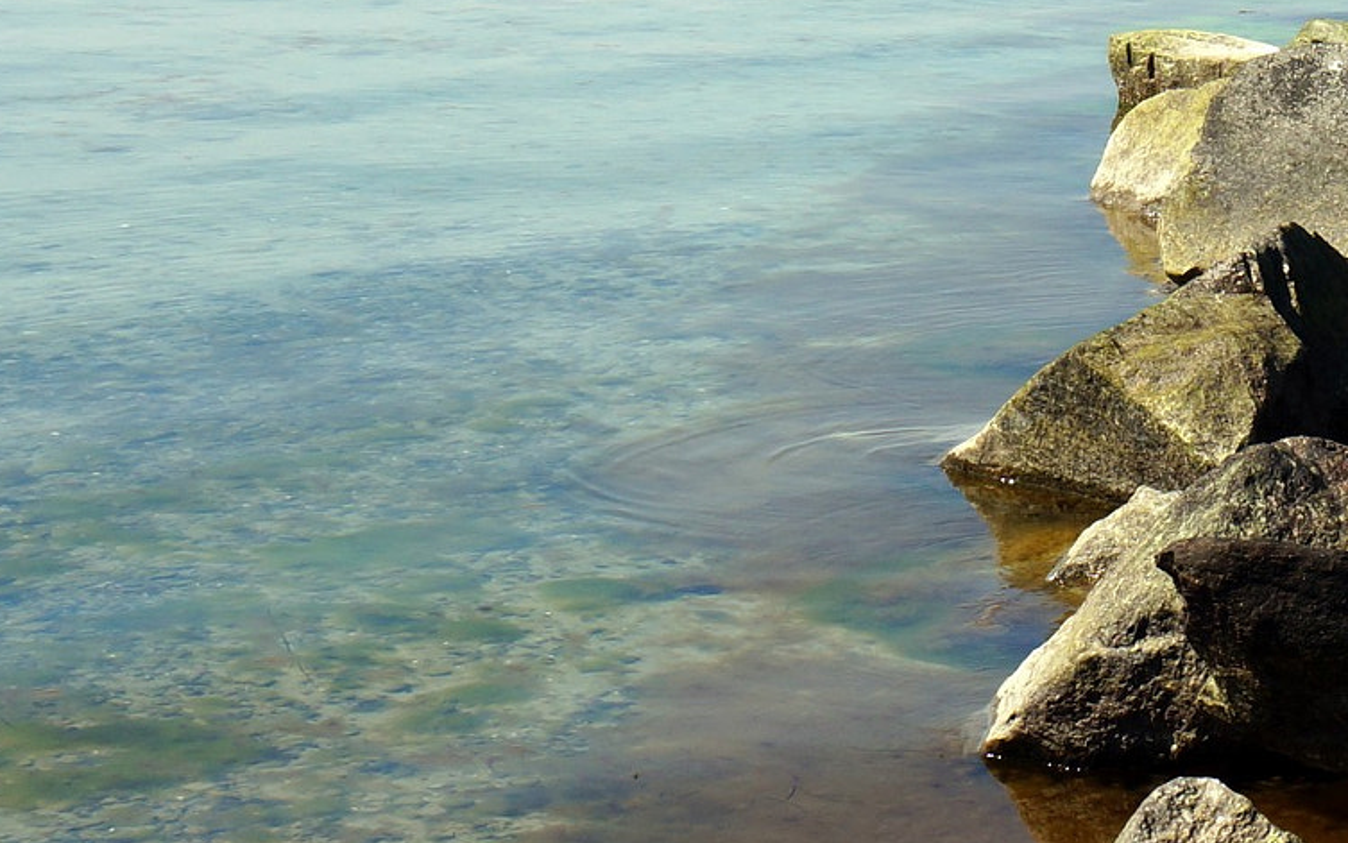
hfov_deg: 16.6
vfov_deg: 10.8
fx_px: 4424
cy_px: -12
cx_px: 1591
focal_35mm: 120
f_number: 13
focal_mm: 29
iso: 100
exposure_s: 1/125
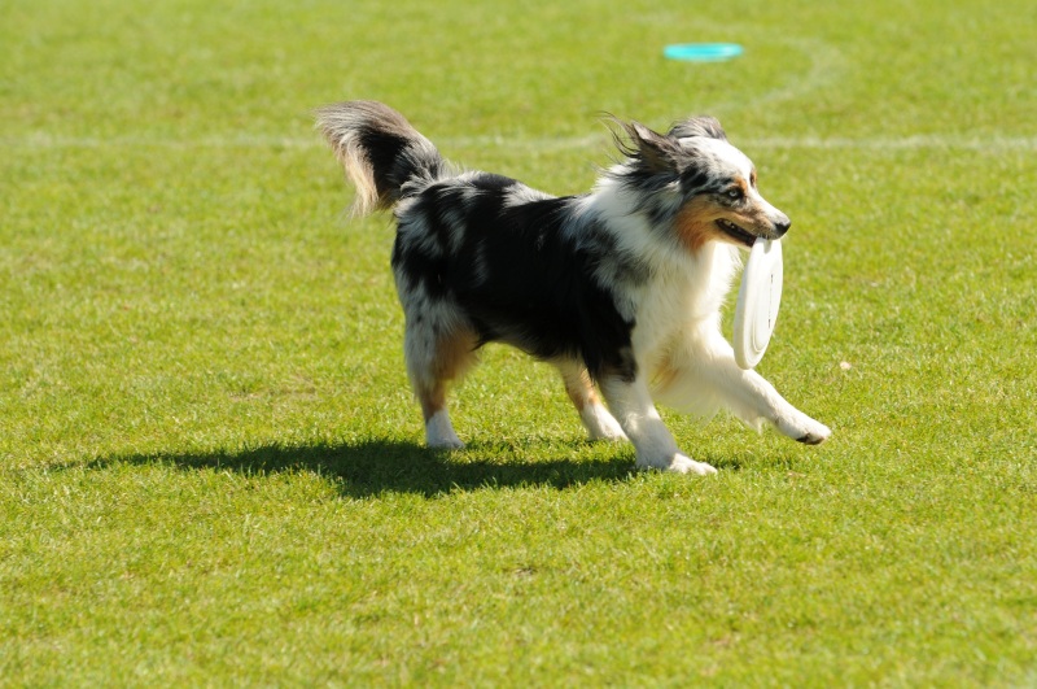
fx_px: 5825
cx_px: 518
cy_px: 344
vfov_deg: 6.8
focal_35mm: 202
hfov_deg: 10.2
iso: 200
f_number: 4
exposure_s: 1/1000
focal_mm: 135
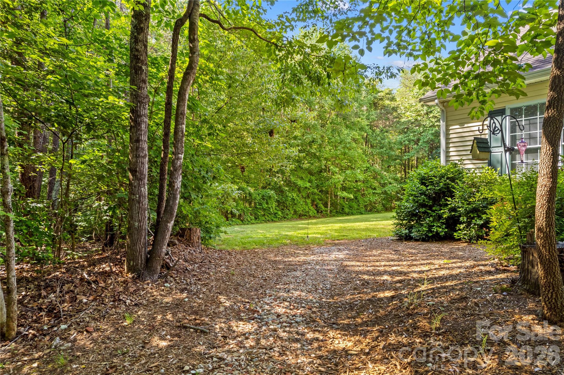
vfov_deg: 57.2
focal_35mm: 22
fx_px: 344
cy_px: 188
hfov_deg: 78.6
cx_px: 282
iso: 110
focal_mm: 8.38
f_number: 2.8
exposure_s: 1/50
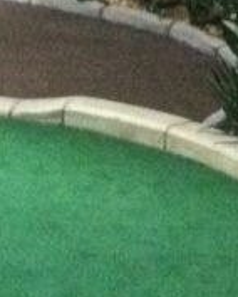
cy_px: 49
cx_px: -33
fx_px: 1732
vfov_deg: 9.8
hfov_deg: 7.8
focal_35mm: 197
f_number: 2.8
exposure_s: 1/15
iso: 1000
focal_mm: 3.85
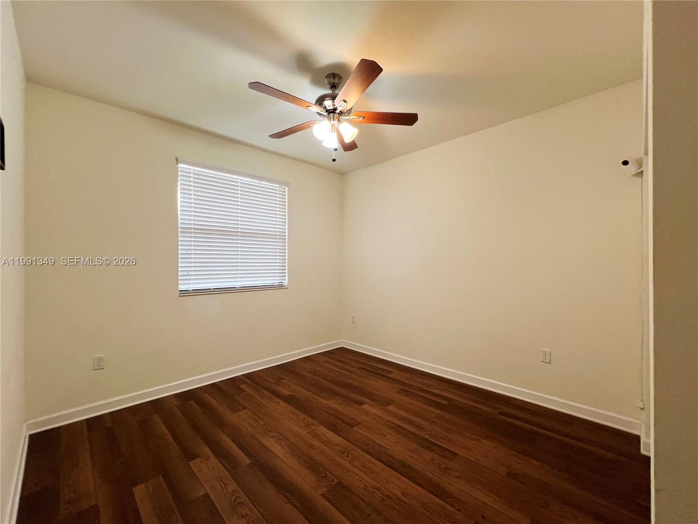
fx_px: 262
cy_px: 262
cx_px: 349
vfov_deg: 89.9
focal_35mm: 13
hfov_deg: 106.2
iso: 250
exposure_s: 1/120
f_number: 1.8
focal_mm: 1.57
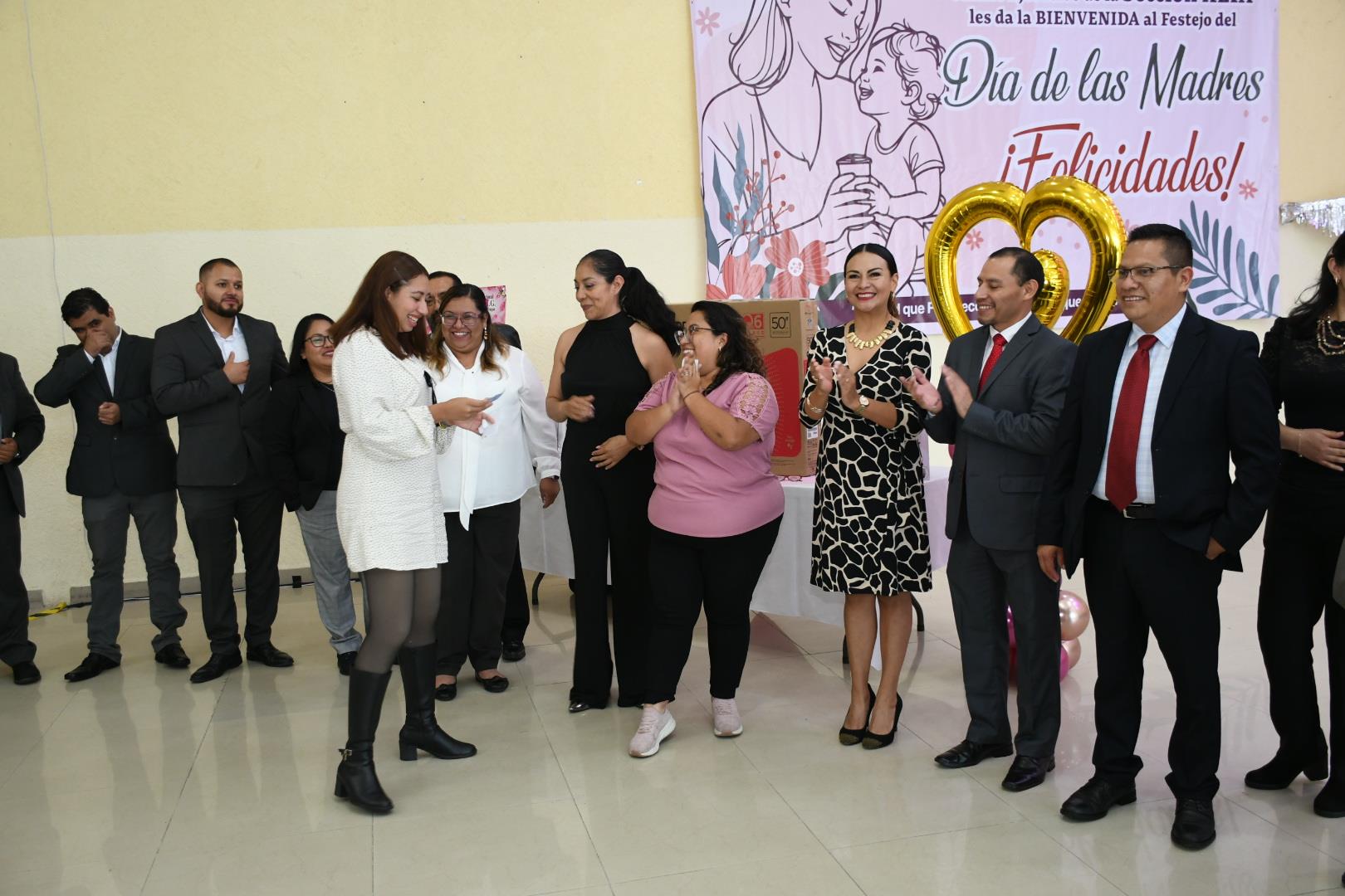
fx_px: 1233
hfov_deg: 57.2
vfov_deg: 40.0
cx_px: 672
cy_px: 448
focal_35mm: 33
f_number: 3.5
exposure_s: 1/100
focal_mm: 22
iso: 1000
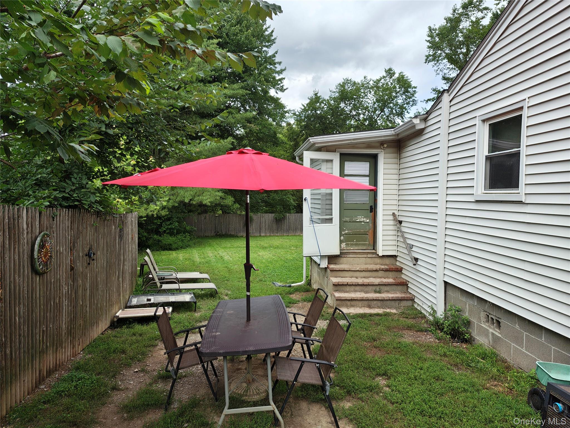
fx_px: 395
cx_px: 285
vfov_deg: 56.8
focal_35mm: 24
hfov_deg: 71.6
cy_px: 214
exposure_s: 1/200
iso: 142
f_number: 1.8
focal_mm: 5.41
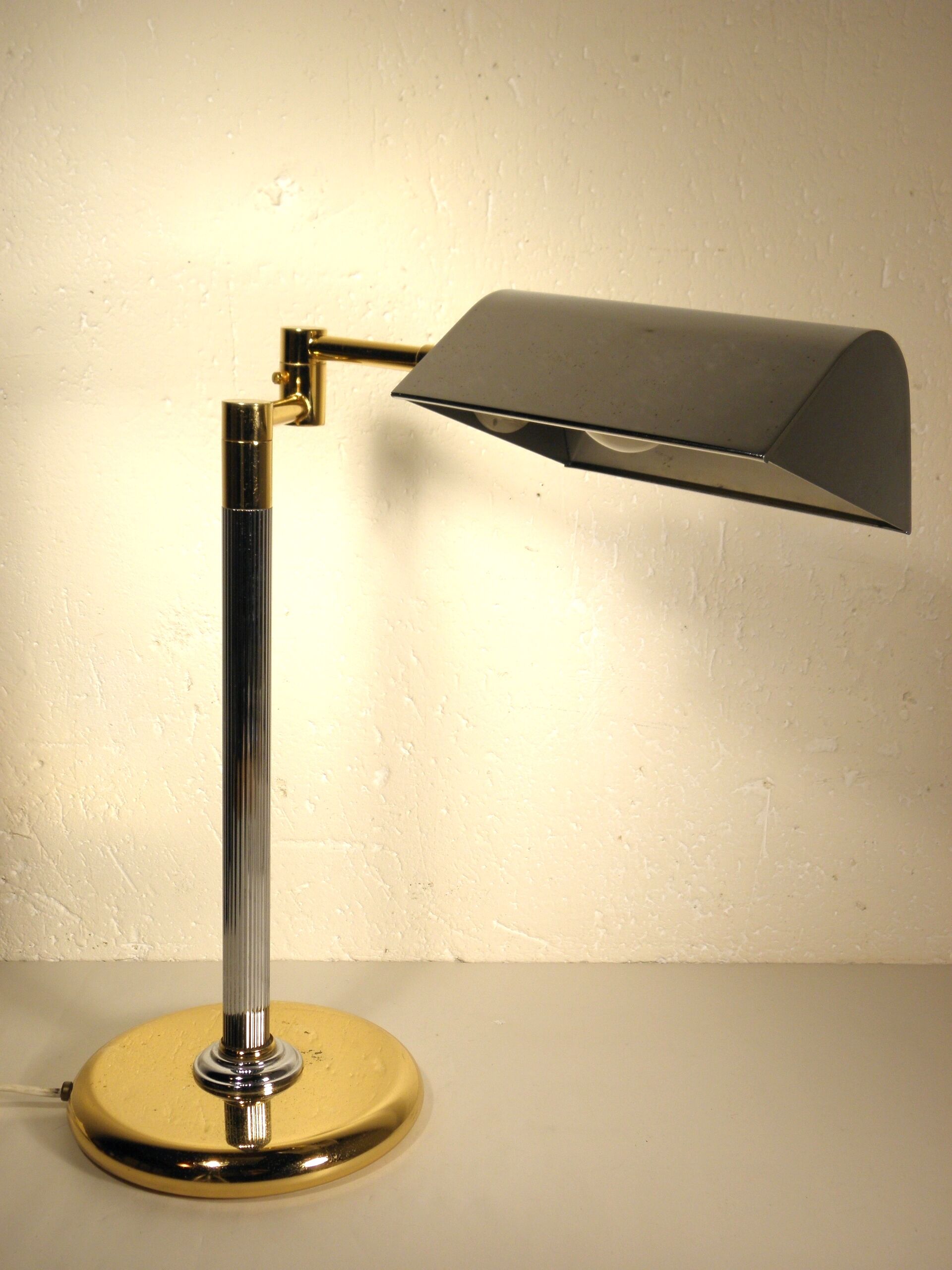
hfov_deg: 35.1
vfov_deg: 45.8
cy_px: 635
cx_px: 476
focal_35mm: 41
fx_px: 1503
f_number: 3.8
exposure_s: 1/60
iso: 100
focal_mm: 7.5
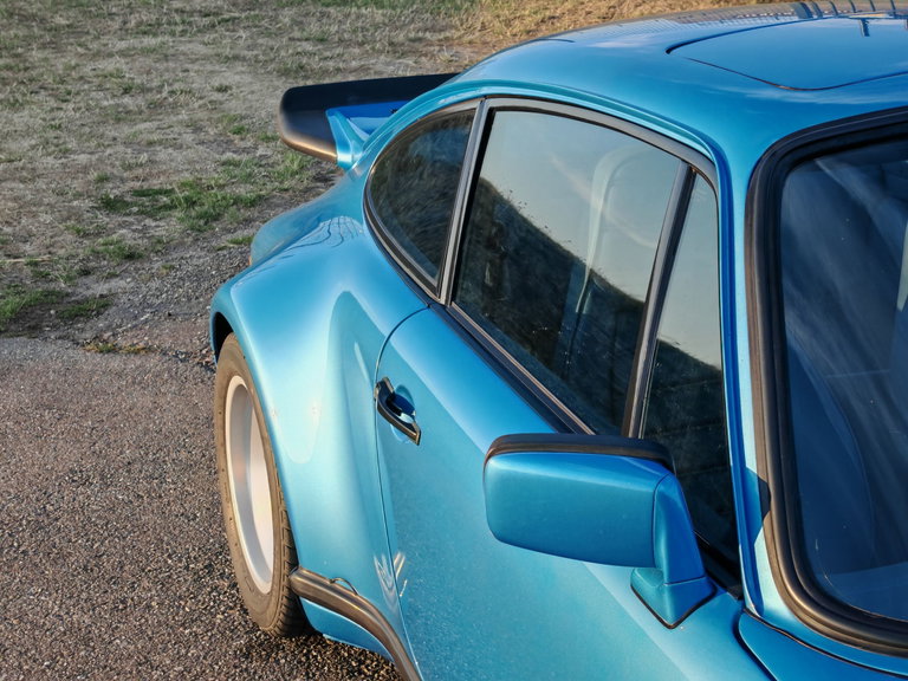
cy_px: 340
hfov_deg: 36.8
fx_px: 1364
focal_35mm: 52
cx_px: 454
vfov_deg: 28.0
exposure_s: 1/560
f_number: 1.6
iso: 50
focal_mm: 5.4
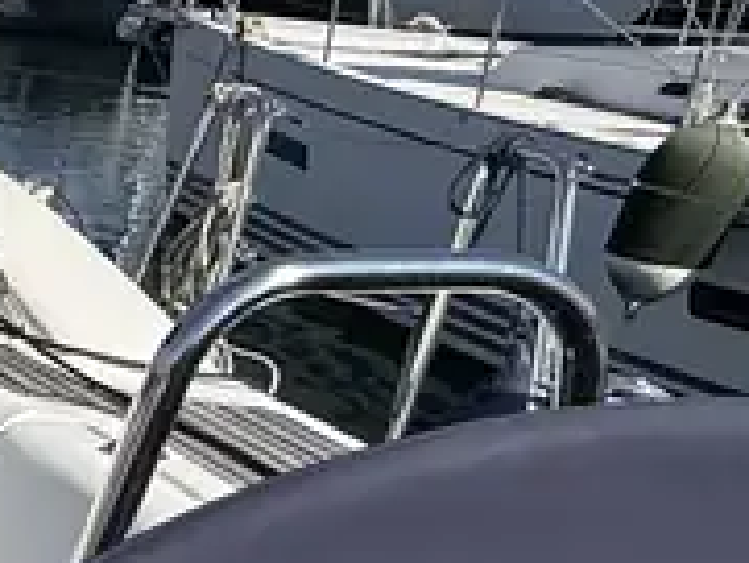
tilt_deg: -15.2
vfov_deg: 18.6
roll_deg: +0.1
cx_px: -832
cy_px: 420
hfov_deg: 16.8
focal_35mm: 79
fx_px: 1710
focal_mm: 2.22
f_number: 2.2
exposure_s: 1/5155
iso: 50
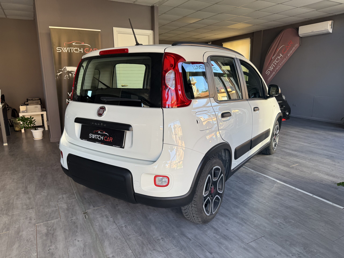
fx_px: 239
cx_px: 172
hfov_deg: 71.6
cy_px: 129
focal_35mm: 24
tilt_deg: -13.1
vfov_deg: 56.8
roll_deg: +0.3
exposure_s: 1/121
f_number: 1.78
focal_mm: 6.76
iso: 64
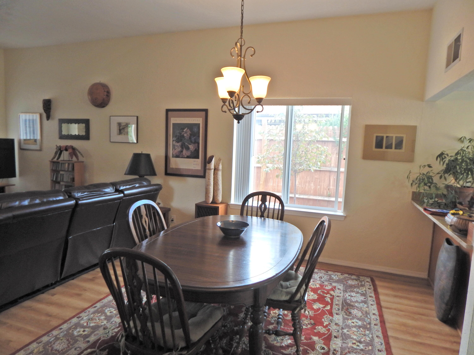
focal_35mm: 22
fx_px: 301
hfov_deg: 76.4
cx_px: 237
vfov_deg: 61.1
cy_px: 178
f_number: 3
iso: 125
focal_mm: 4
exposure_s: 1/40
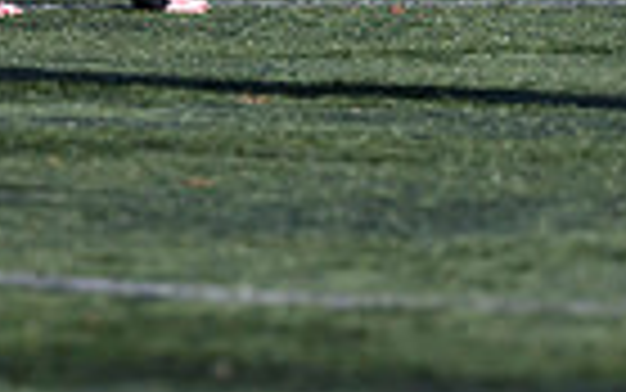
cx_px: -372
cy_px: 123
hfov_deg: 2.3
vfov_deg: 1.5
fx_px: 15327
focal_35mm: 898
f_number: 3.5
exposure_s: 1/3200
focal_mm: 165
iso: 500
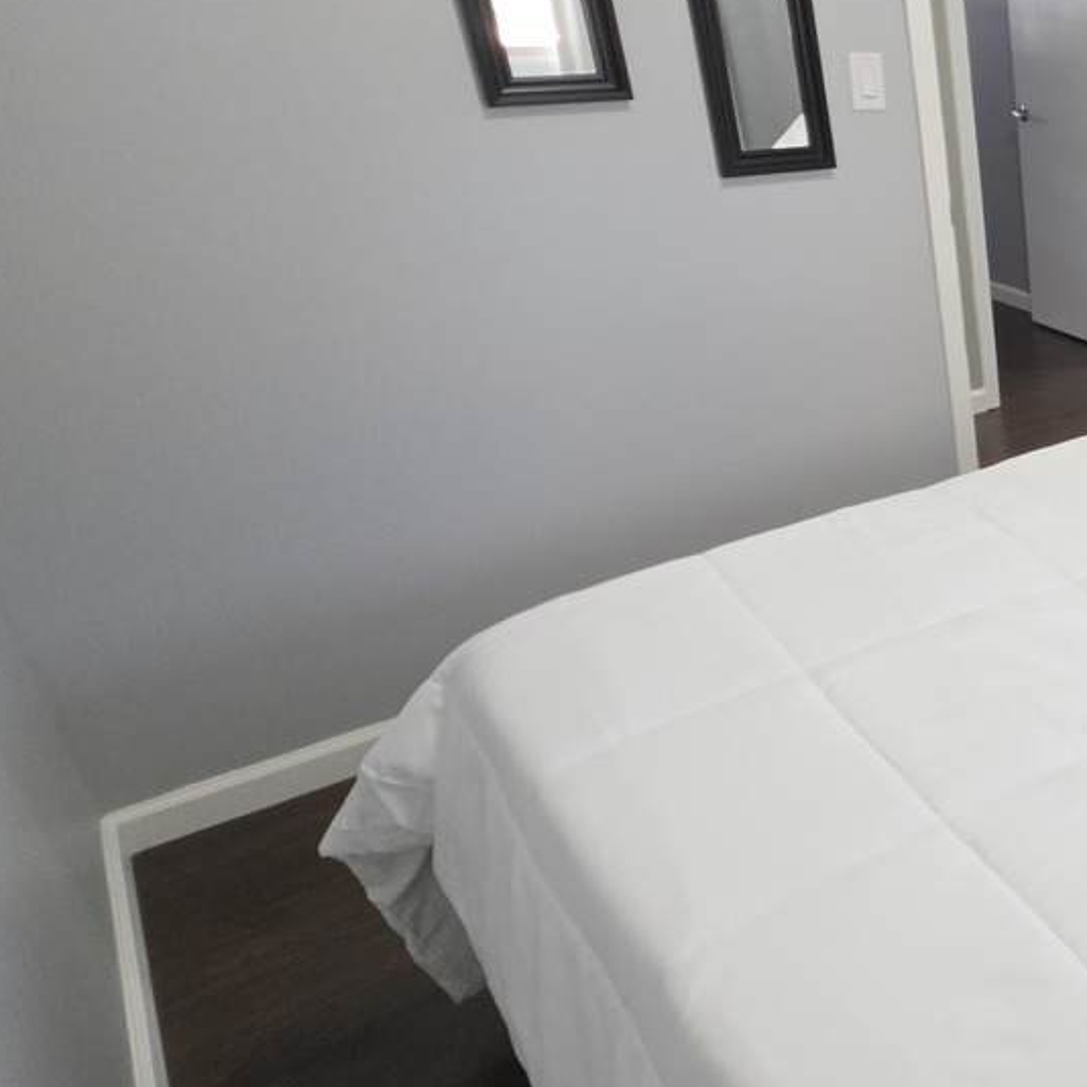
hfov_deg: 38.1
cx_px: 1325
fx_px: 1101
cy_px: 531
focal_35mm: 31
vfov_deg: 52.5
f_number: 1.9
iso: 320
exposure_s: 1/120
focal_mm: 2.2
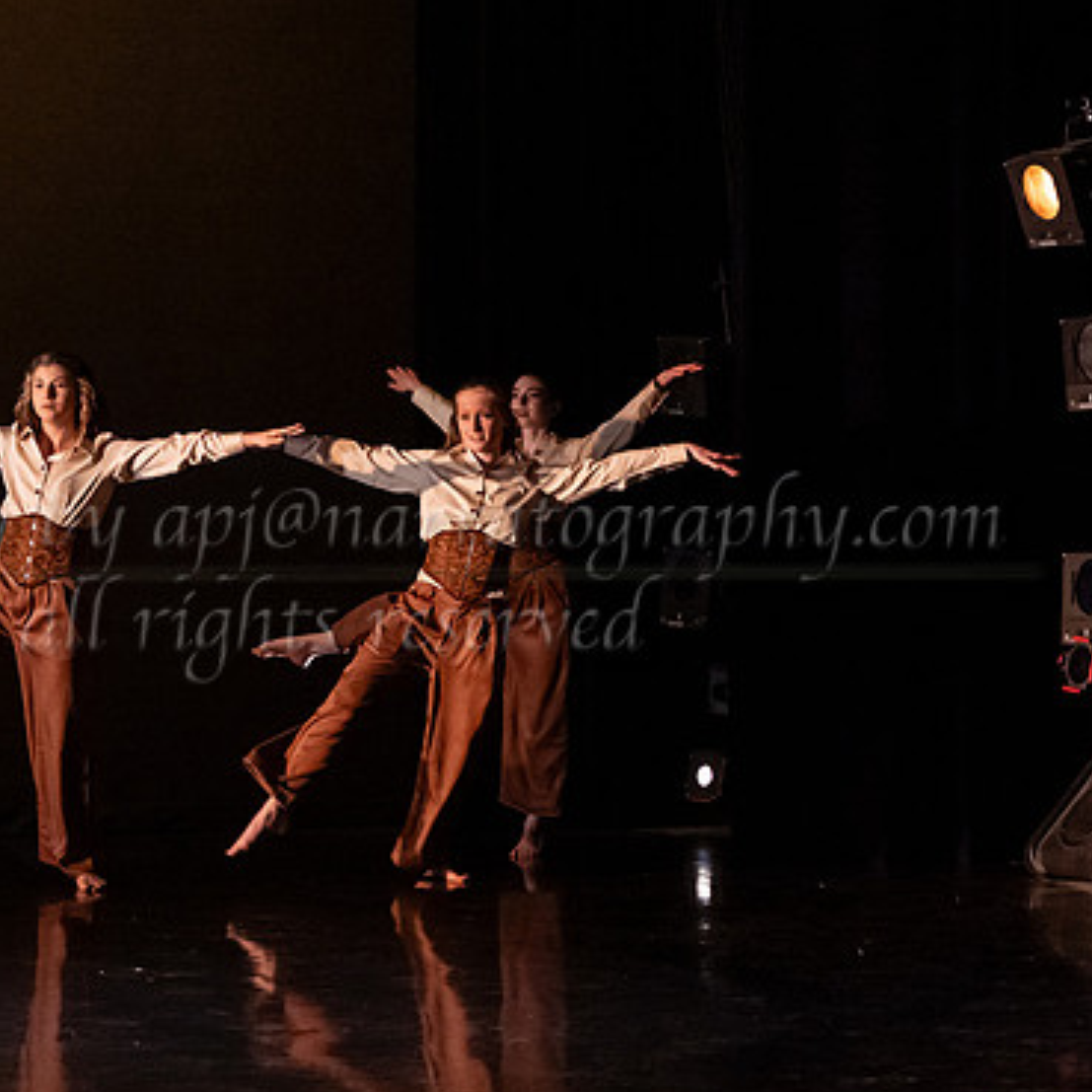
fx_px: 4818
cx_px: 444
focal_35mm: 135
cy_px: 599
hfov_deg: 12.9
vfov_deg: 12.9
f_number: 4
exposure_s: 1/400
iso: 4000
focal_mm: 75
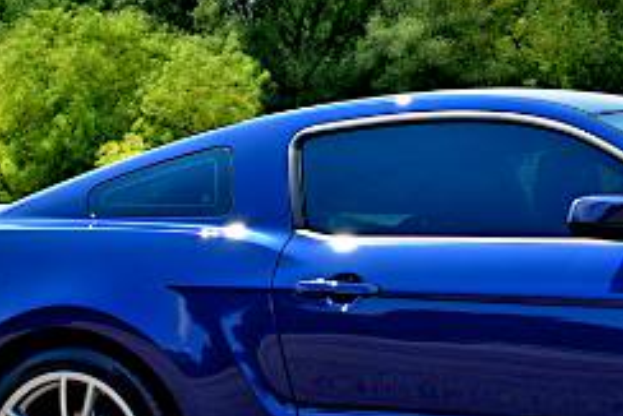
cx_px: 317
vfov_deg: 8.3
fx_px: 2840
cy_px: -139
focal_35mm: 164
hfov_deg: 12.5
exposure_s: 1/60
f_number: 9
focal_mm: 26
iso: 100
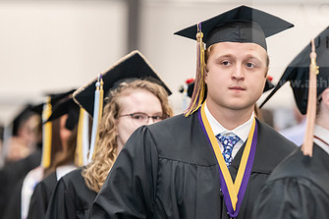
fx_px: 2612
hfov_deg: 7.2
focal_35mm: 286
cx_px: 223
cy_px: 104
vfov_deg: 4.8
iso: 2500
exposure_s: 1/200
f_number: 3.2
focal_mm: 165
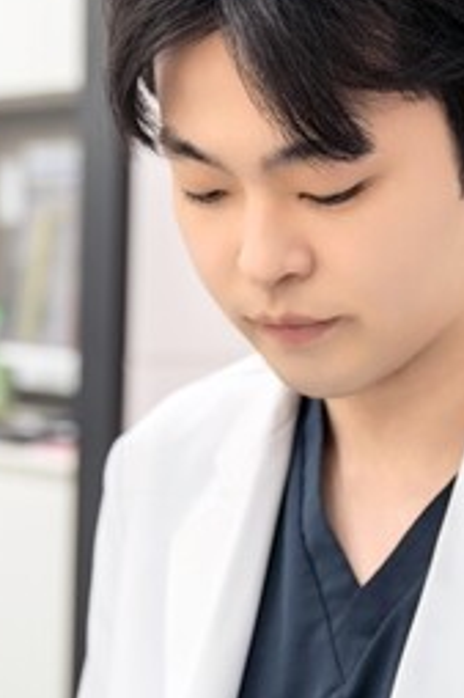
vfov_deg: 19.6
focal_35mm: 104
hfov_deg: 13.1
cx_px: 376
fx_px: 2013
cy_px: 475
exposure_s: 1/60
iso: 250
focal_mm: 44
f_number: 2.8
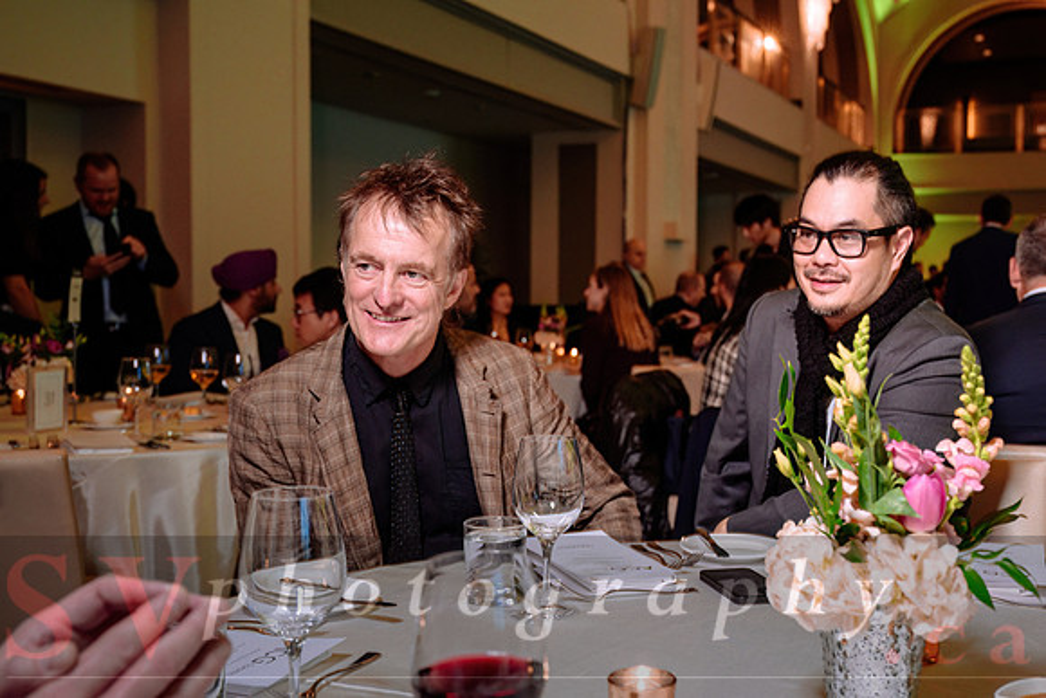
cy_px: 349
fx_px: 1178
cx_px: 673
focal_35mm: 41
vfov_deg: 33.0
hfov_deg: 47.3
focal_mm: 31.5
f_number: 4
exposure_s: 1/50
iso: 1000
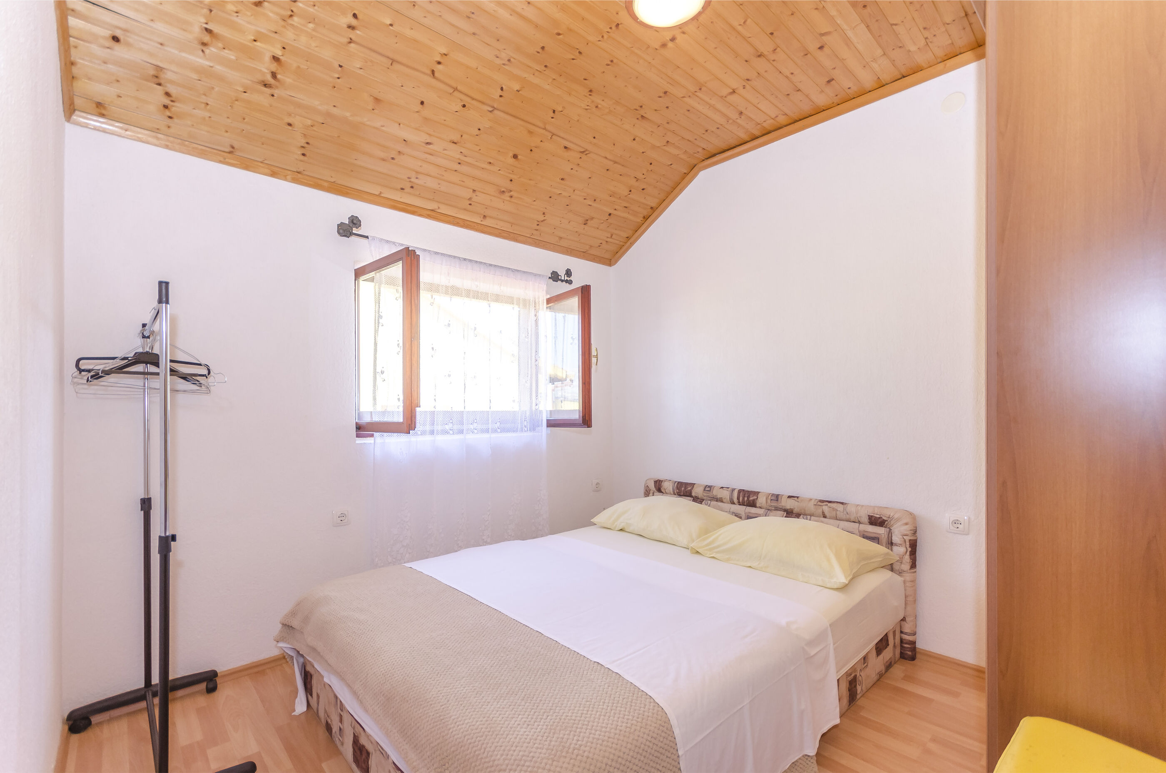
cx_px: 583
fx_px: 485
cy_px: 386
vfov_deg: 77.1
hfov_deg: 100.5
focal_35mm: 15
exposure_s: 1/80
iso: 200
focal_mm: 10
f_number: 4.5
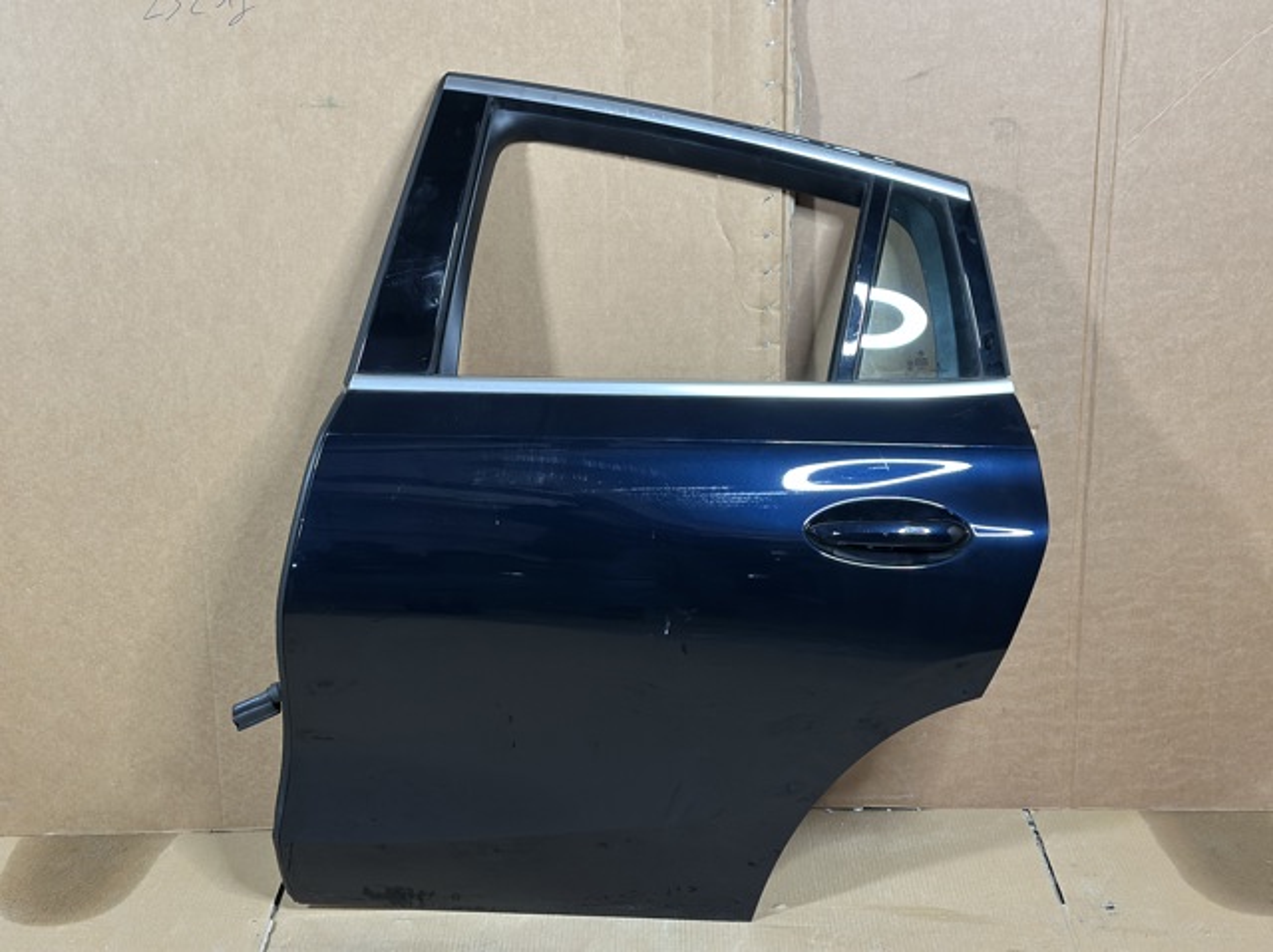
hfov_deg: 39.7
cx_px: 636
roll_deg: +1.1
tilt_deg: -19.1
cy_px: 476
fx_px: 1764
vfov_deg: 30.2
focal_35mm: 48
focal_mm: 6.86
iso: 250
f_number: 1.78
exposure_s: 1/50
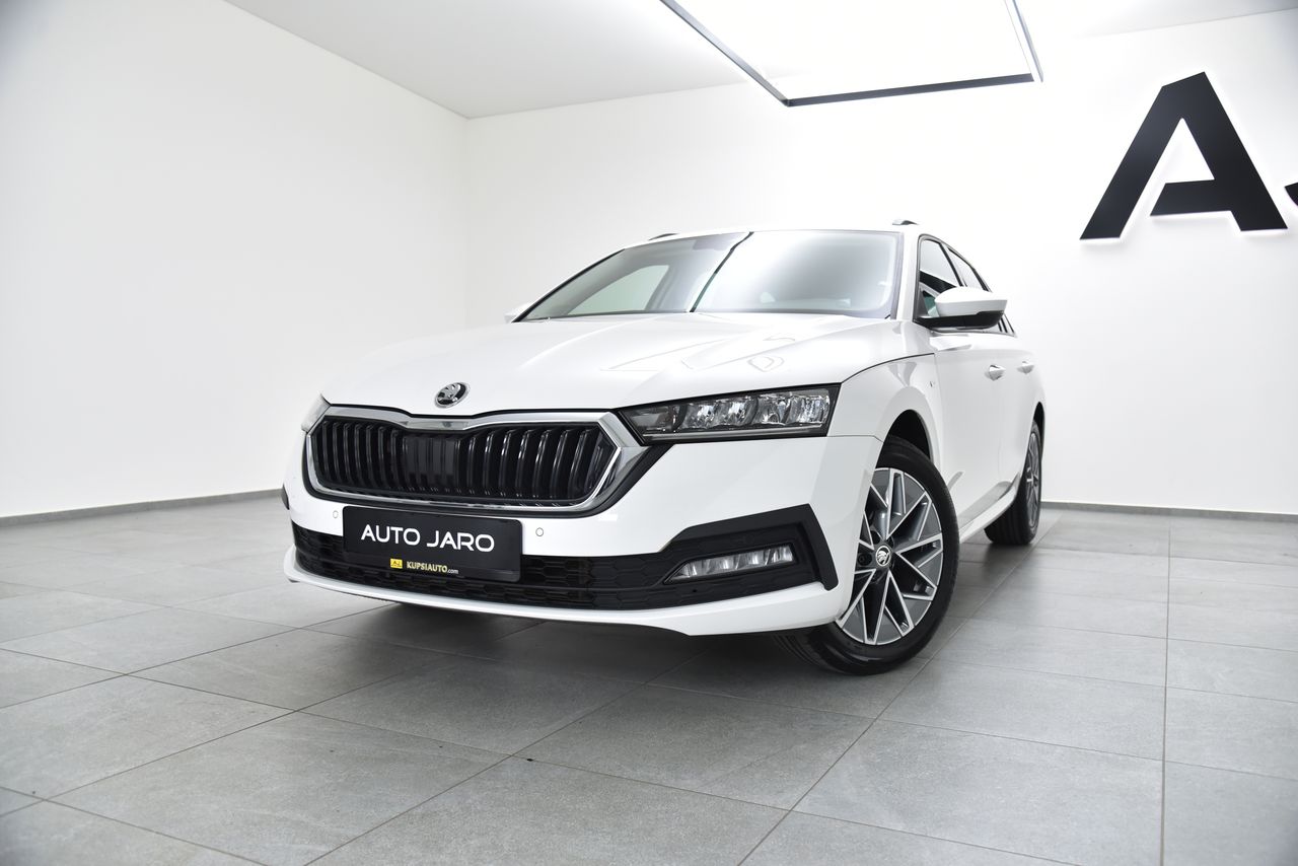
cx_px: 649
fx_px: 1082
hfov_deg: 61.9
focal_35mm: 30
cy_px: 433
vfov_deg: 43.6
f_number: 4
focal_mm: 30
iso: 1250
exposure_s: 1/200
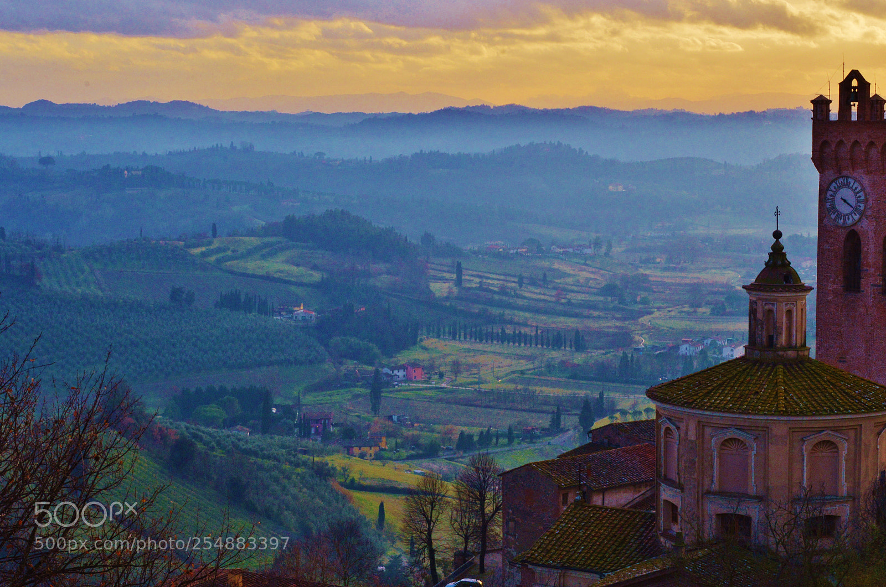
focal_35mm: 82
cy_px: 294
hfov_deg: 24.7
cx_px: 443
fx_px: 2027
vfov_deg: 16.5
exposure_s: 1/100
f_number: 20
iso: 400
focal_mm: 55
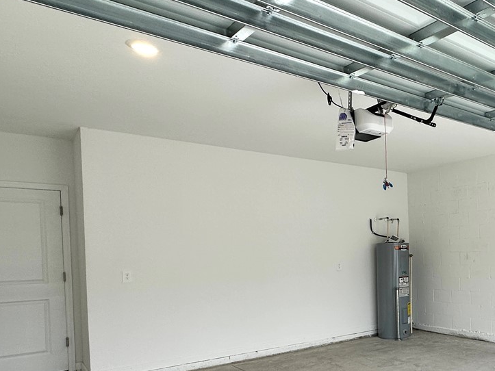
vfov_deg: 44.4
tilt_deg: -2.1
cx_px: 453
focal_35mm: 31
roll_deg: +1.3
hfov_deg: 51.0
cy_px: 261
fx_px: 443
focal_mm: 2.22
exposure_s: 1/120
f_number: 2.2
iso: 50
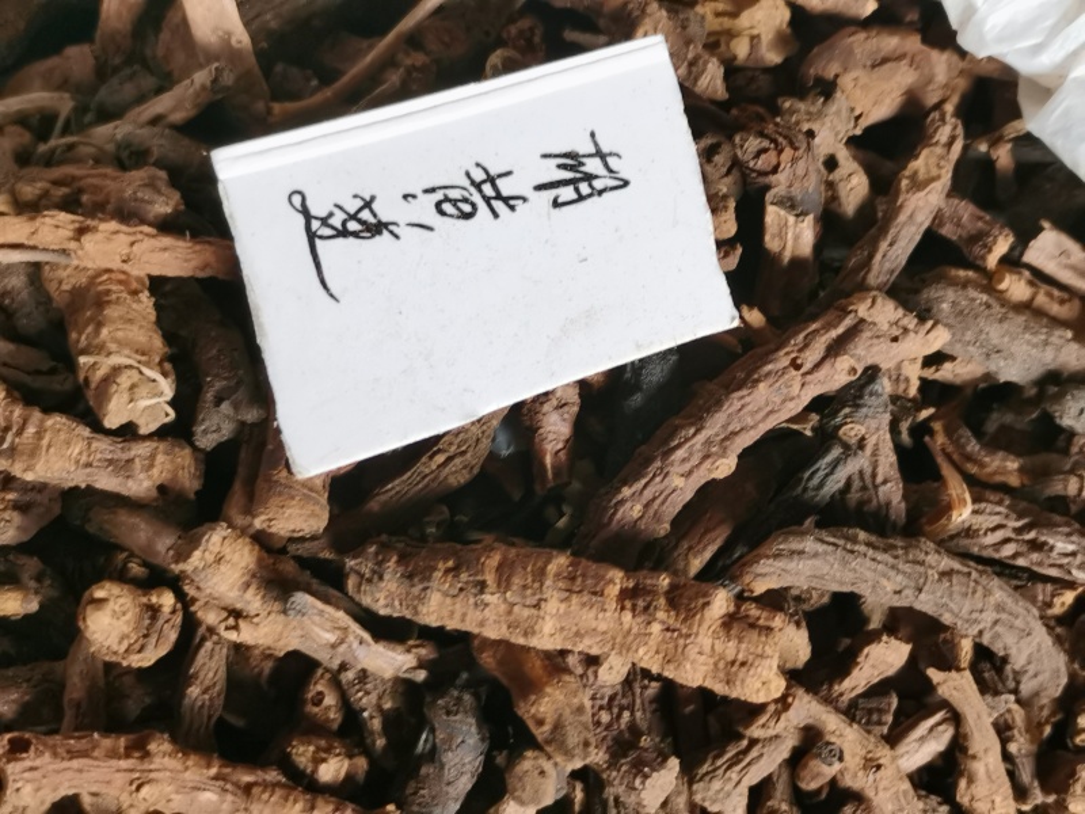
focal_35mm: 87
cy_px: 407
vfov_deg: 17.0
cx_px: 542
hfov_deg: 22.5
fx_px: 2727
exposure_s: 1/50
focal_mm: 5.58
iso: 125
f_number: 1.8
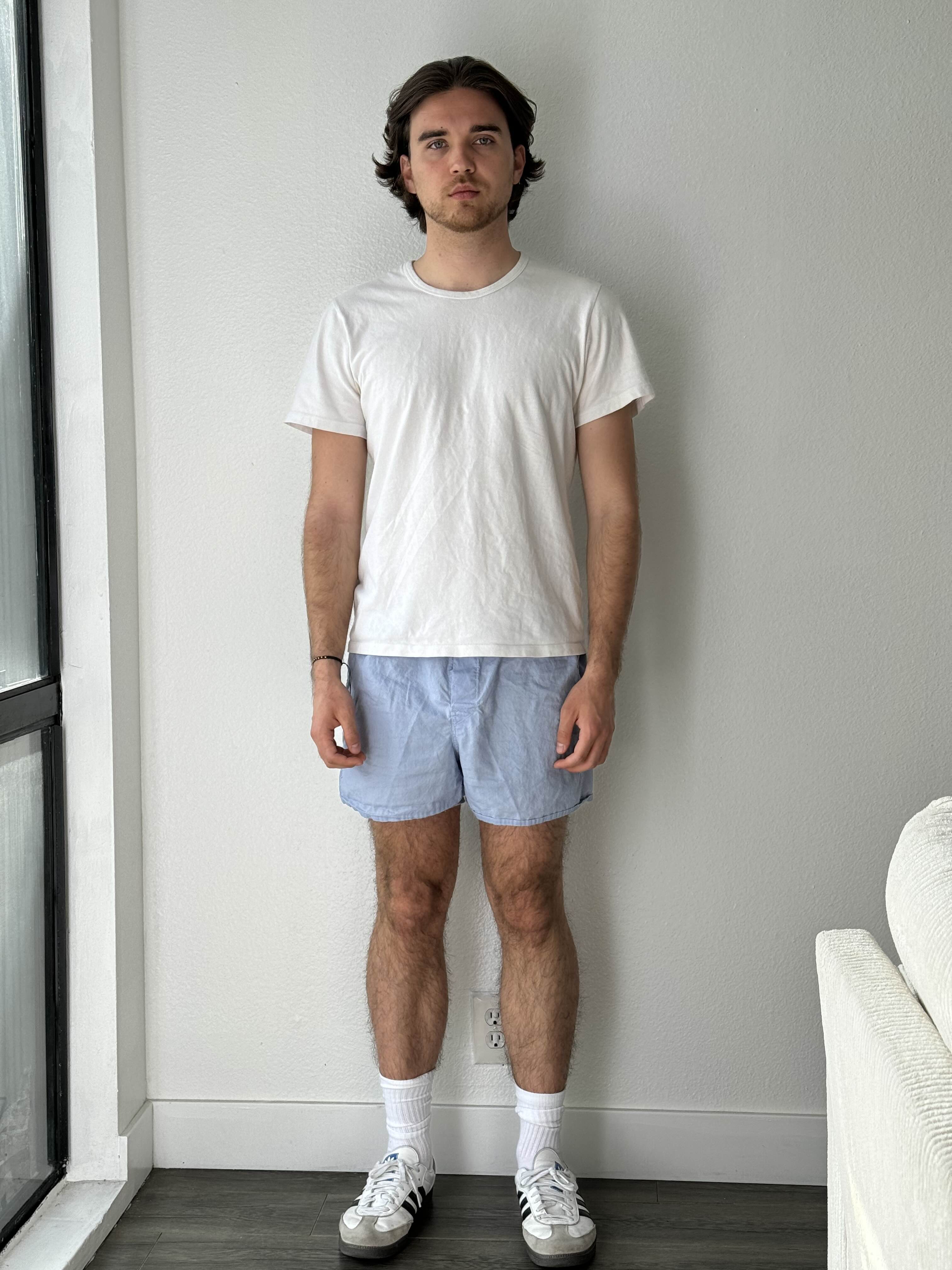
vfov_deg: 39.7
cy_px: 635
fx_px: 1760
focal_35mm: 48
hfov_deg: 30.3
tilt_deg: -2.5
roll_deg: +0.3
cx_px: 476
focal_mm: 6.86
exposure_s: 1/939
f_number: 1.78
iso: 64
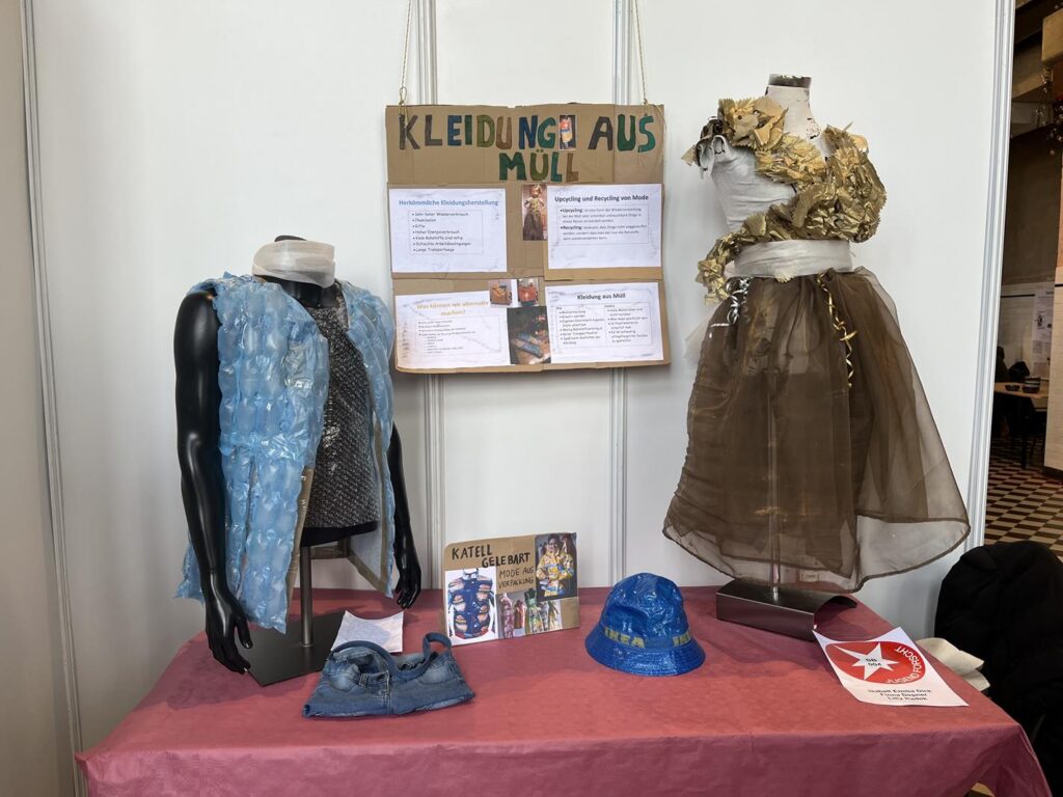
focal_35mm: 26
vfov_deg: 53.1
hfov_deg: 67.3
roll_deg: +0.0
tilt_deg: -6.3
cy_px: 398
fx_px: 798
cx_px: 532
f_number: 1.6
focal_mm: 5.1
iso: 50
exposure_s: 1/100
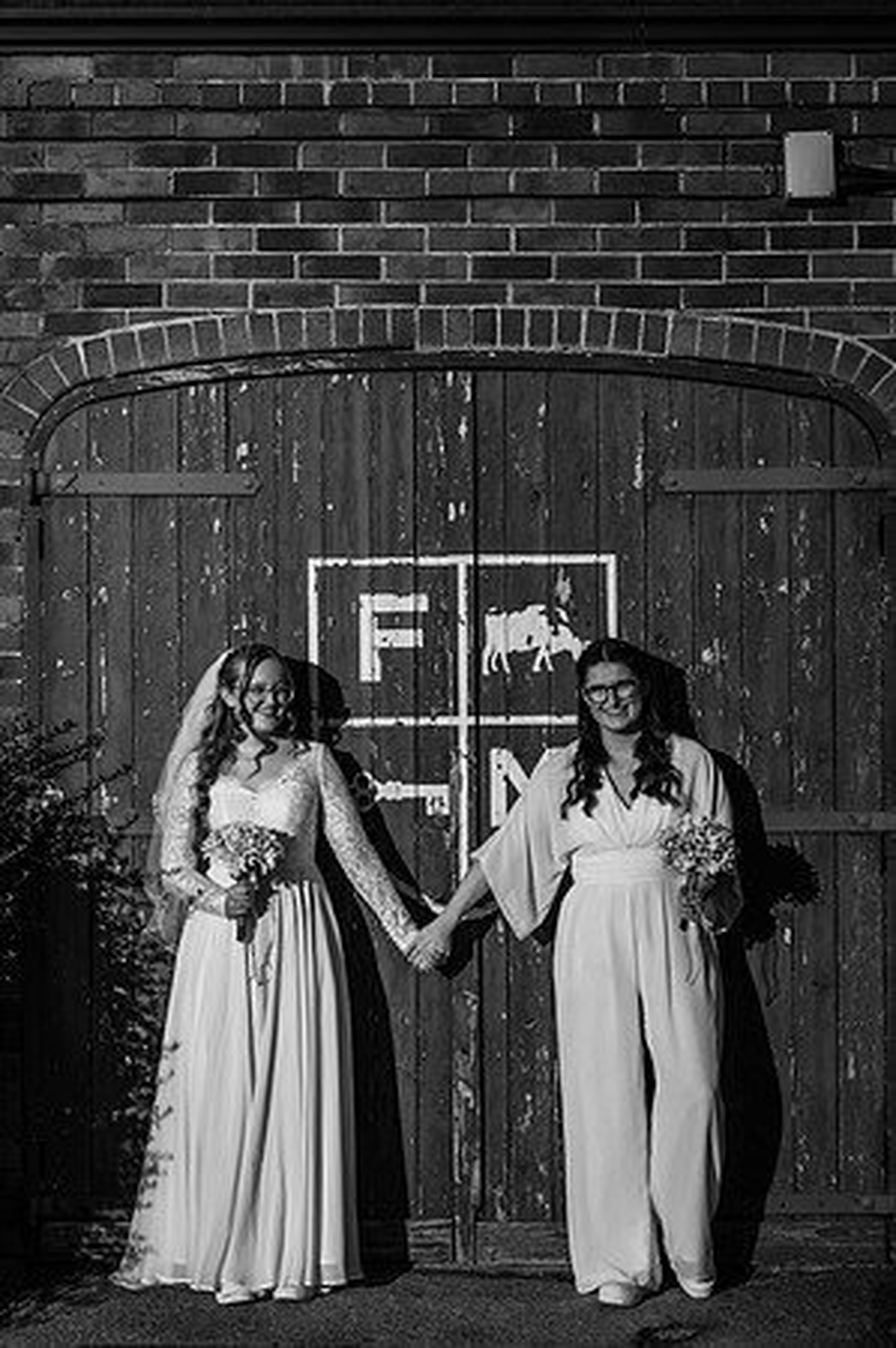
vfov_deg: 23.9
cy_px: 674
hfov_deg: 16.0
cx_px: 448
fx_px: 3180
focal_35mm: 85
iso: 100
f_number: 2.5
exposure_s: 1/8000
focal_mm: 85
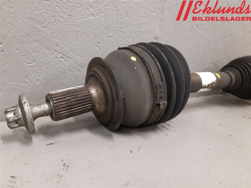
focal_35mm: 26
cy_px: 94
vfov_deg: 53.1
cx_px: 126
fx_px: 189
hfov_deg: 67.3
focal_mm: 3.93
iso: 200
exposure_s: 1/50
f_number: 1.7
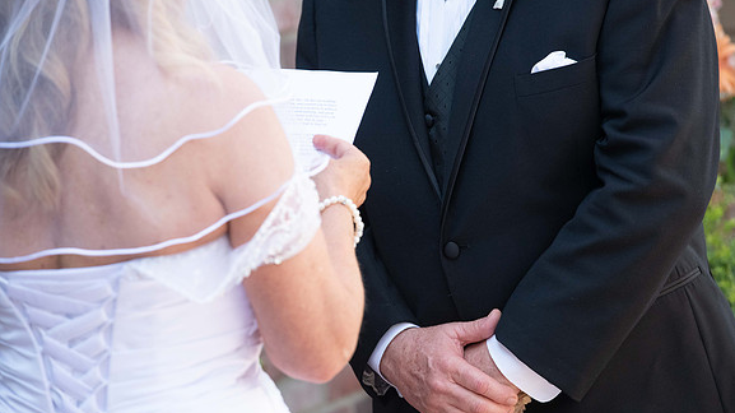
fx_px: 3799
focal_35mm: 195
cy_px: 238
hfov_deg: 11.1
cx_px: 368
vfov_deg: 6.2
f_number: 5.6
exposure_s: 1/640
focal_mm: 185
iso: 1250
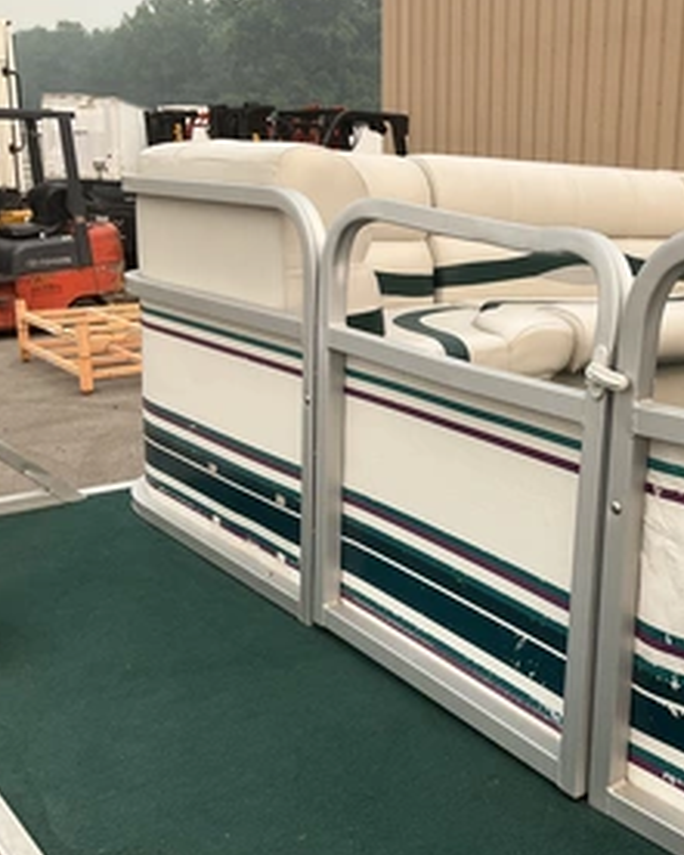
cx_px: 545
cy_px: 397
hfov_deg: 35.4
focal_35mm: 41
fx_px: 1037
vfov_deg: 44.7
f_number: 1.8
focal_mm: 3
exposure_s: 1/1121
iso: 25
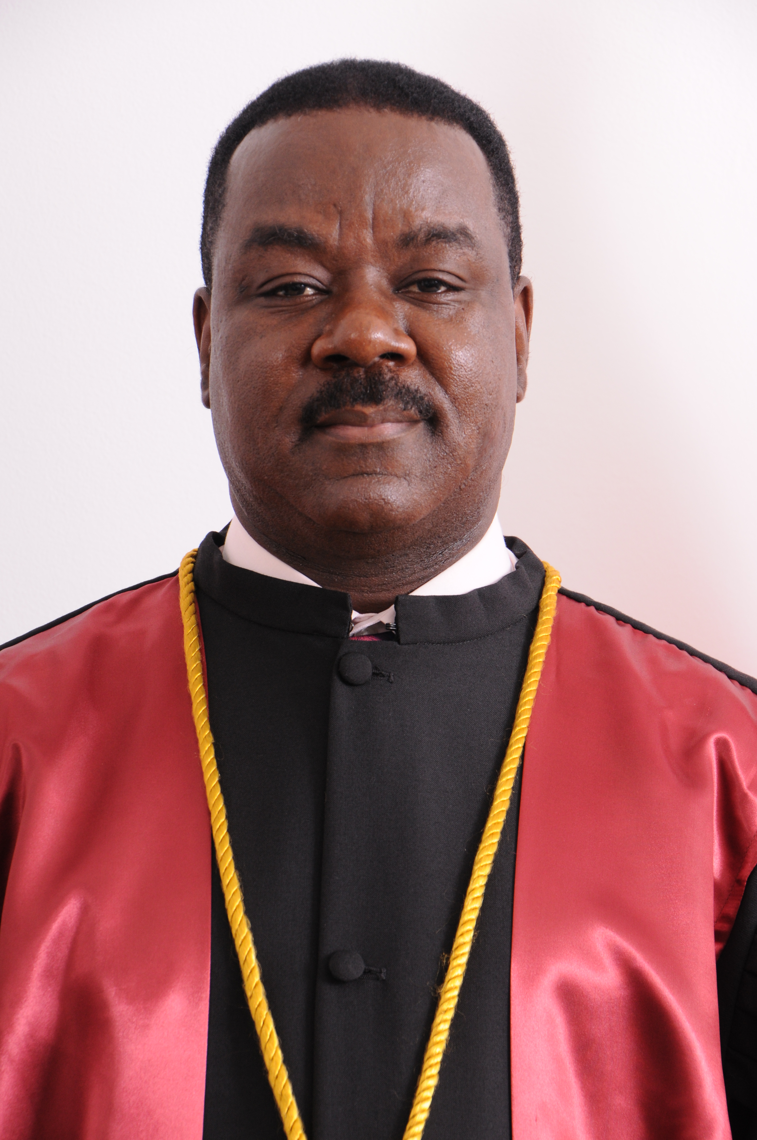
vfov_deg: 14.9
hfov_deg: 9.9
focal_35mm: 138
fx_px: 4364
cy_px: 570
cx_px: 378
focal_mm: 92
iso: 400
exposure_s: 1/60
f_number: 7.1
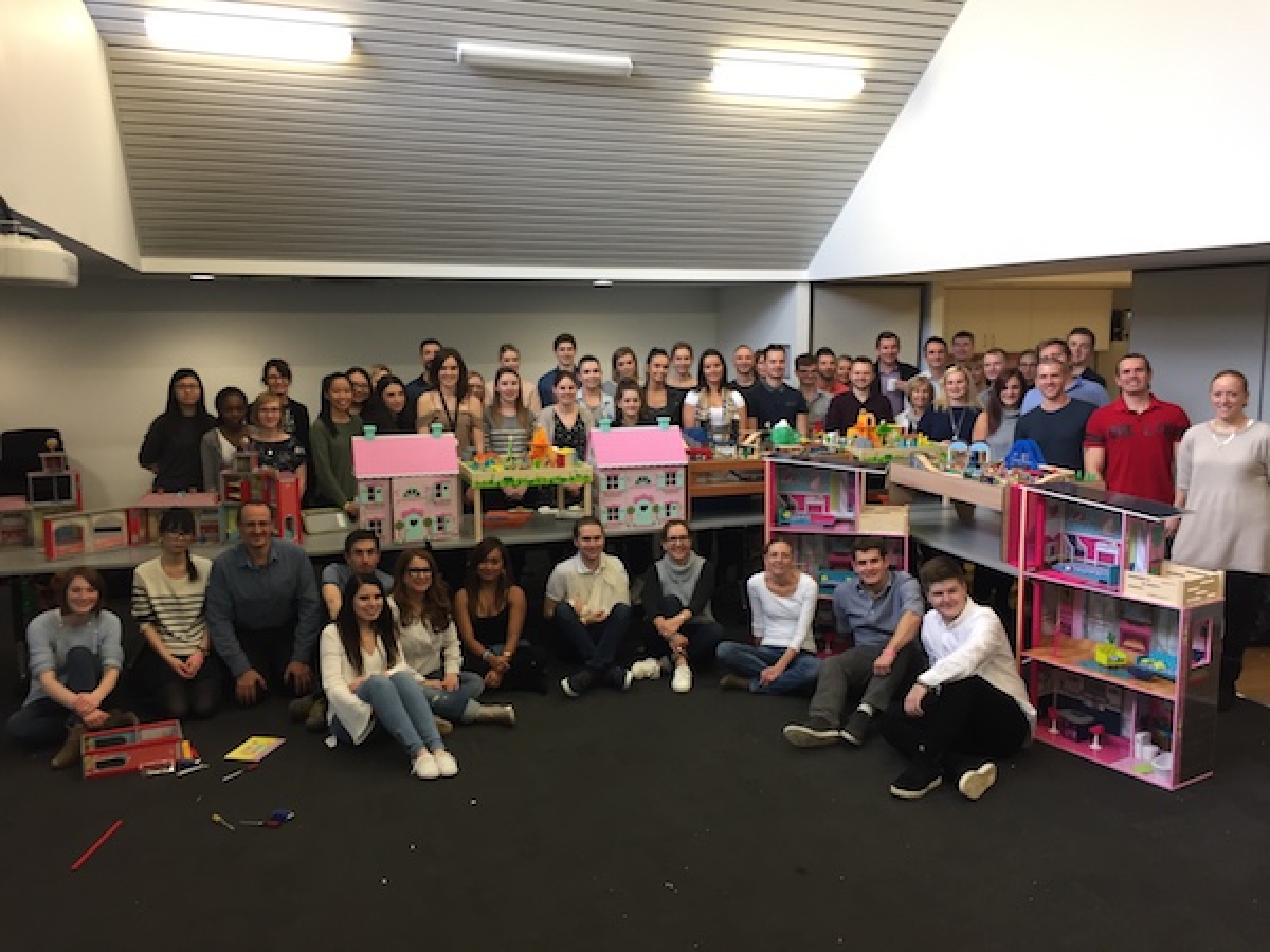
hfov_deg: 61.7
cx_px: 635
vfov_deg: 48.2
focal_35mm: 29
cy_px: 476
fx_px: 1064
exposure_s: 1/33
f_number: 2.2
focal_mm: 4.15
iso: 100
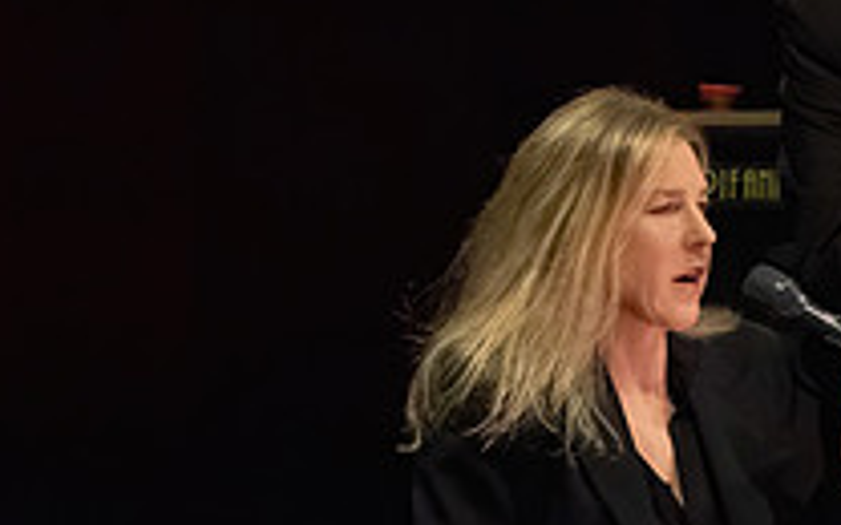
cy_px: 439
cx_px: 854
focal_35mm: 1406
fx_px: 32225
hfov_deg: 1.5
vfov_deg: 0.9
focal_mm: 400
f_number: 8
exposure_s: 1/320
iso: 16000
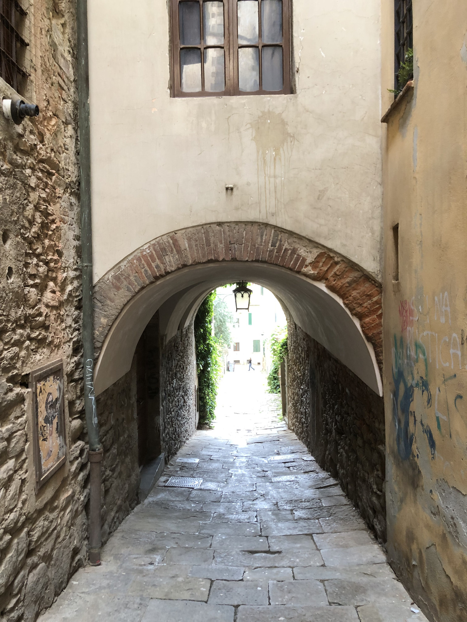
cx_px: 234
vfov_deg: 63.4
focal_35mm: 28
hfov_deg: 49.7
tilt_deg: -2.1
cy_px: 311
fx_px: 504
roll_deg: +1.0
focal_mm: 4
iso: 40
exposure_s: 1/30
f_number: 1.8
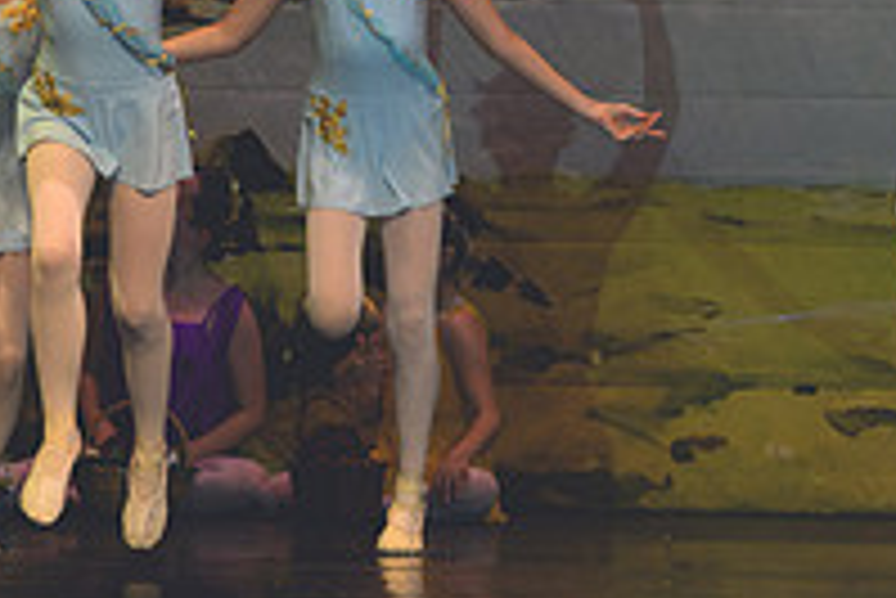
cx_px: 32
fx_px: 16812
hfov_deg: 3.1
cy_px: -27
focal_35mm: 675
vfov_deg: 2.0
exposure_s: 1/500
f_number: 2.8
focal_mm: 155
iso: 900
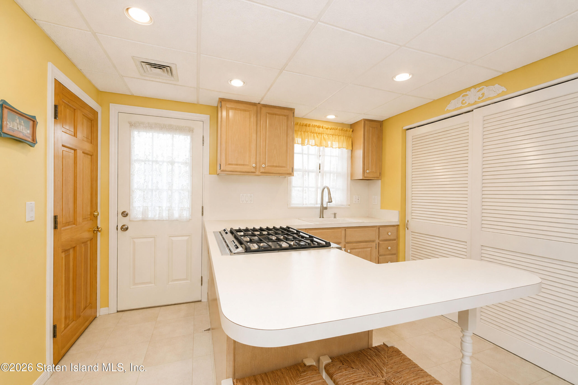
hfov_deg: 100.4
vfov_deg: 77.3
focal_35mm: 15
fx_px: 241
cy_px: 192
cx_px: 289
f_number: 10
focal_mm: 10
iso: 1600
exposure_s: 1/80
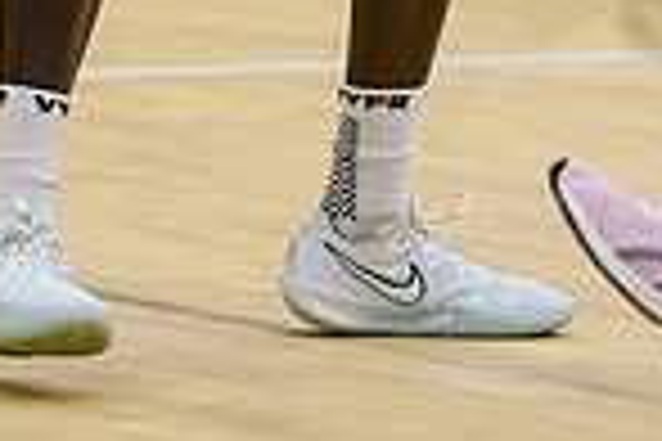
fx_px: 16898
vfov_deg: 1.5
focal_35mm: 919
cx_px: 314
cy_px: -522
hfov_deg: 2.2
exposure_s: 1/1000
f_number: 3.2
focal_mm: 200
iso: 4000
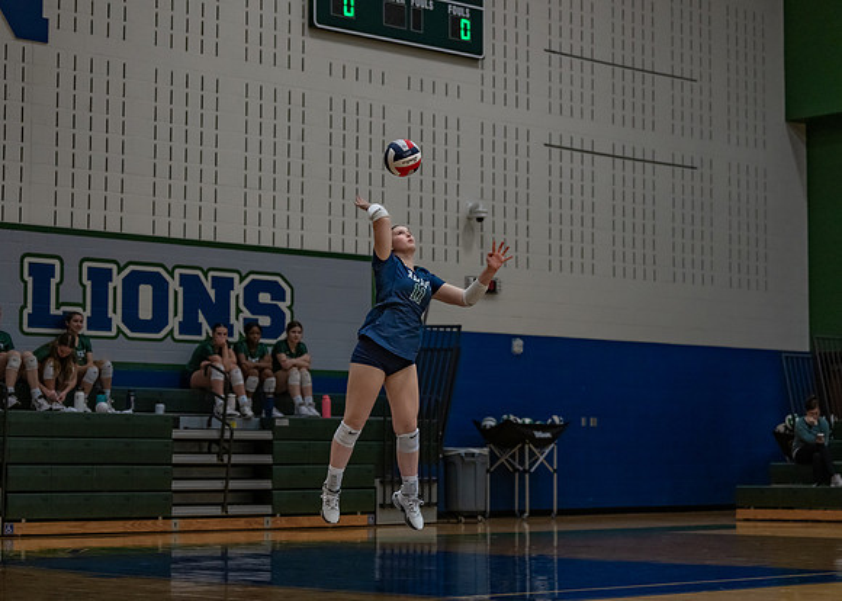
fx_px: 1895
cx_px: 421
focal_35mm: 79
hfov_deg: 25.0
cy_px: 300
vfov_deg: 18.0
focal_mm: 70
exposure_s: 1/1000
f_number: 2.8
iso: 2500
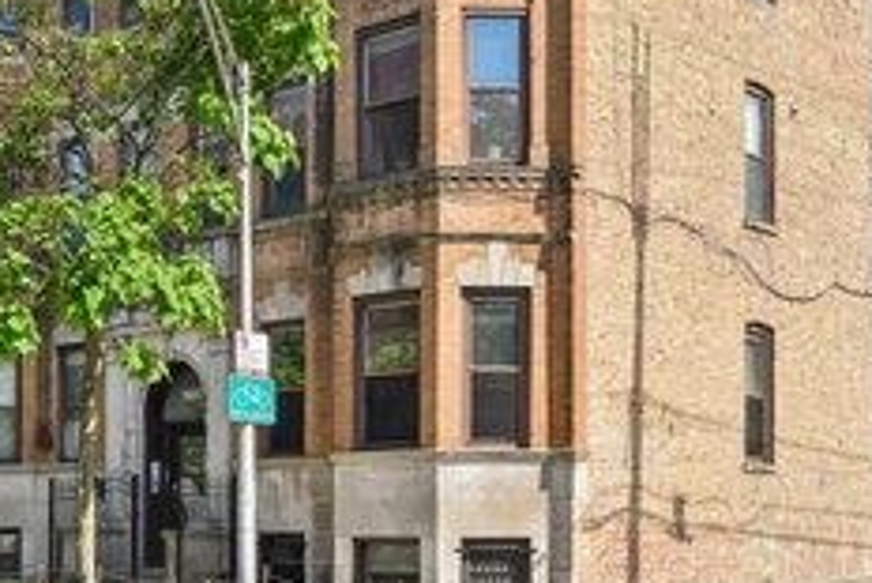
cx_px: 316
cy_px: 124
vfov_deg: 21.7
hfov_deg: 32.2
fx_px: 1503
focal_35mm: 62
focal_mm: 20
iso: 400
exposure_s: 1/400
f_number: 8
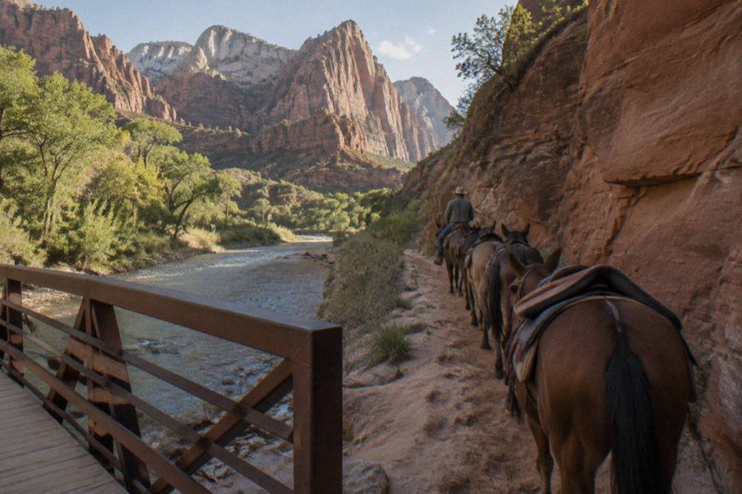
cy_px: 247
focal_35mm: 49
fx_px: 1010
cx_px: 371
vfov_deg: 27.5
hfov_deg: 40.4
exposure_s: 1/500
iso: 400
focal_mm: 49
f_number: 5.6
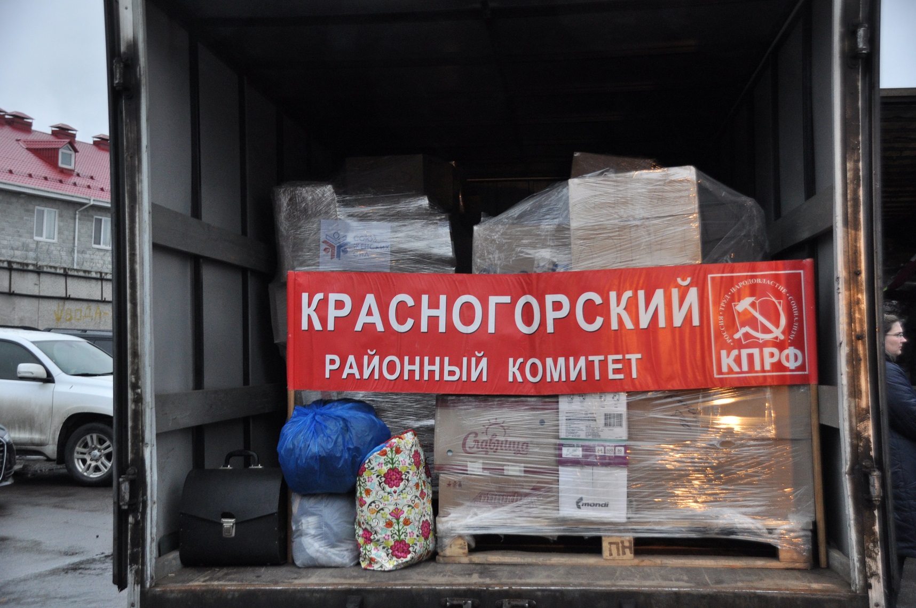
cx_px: 458
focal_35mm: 48
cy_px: 304
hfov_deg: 41.2
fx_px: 1220
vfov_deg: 28.0
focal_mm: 32
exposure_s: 1/80
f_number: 4.5
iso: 640
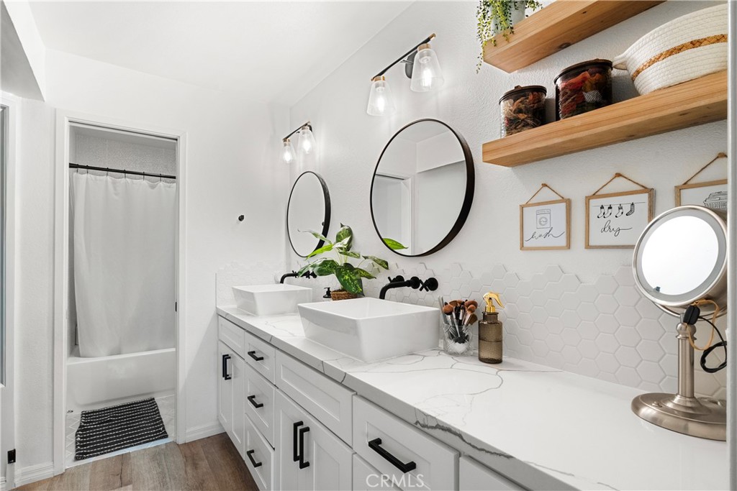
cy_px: 246
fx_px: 287
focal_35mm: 14
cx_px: 368
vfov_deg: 81.2
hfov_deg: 104.2
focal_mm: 14
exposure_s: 1/3
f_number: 14
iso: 800
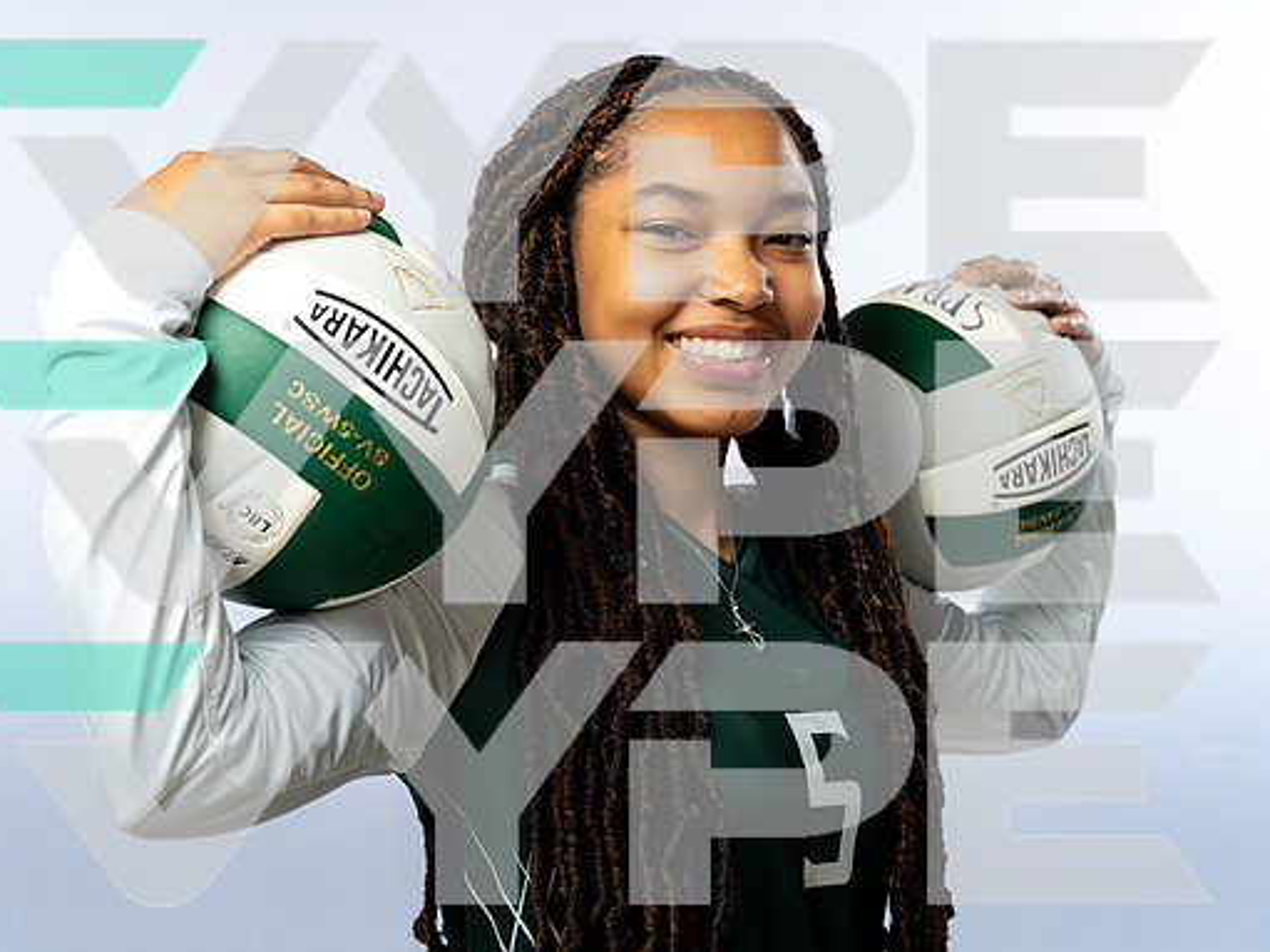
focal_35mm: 72
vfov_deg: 20.4
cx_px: 589
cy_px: 474
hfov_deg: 27.0
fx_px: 2641
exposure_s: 1/250
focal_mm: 66
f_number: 5.6
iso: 250
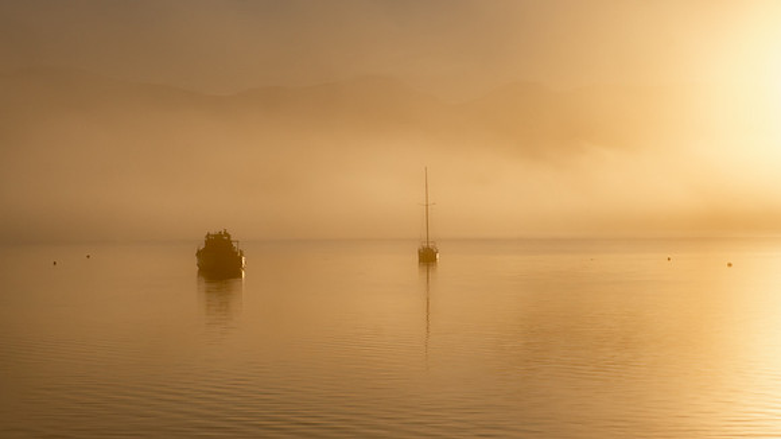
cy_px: 222
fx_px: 2131
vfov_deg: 11.8
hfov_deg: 20.8
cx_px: 412
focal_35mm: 103
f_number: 22
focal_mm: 40
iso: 800
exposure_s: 1/400
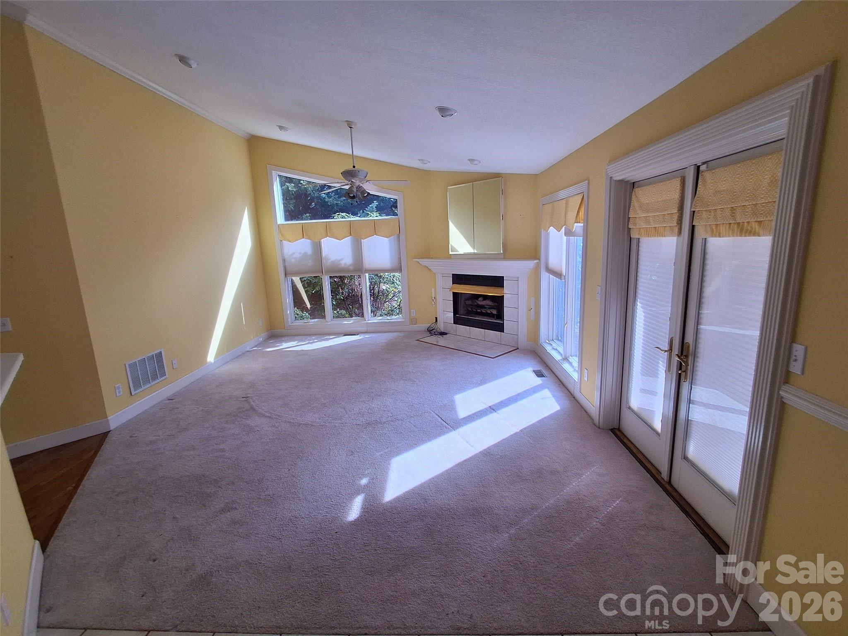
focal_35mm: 16
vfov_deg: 78.1
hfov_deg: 94.5
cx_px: 424
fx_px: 392
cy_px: 318
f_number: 2.2
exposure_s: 1/100
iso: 50
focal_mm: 1.46
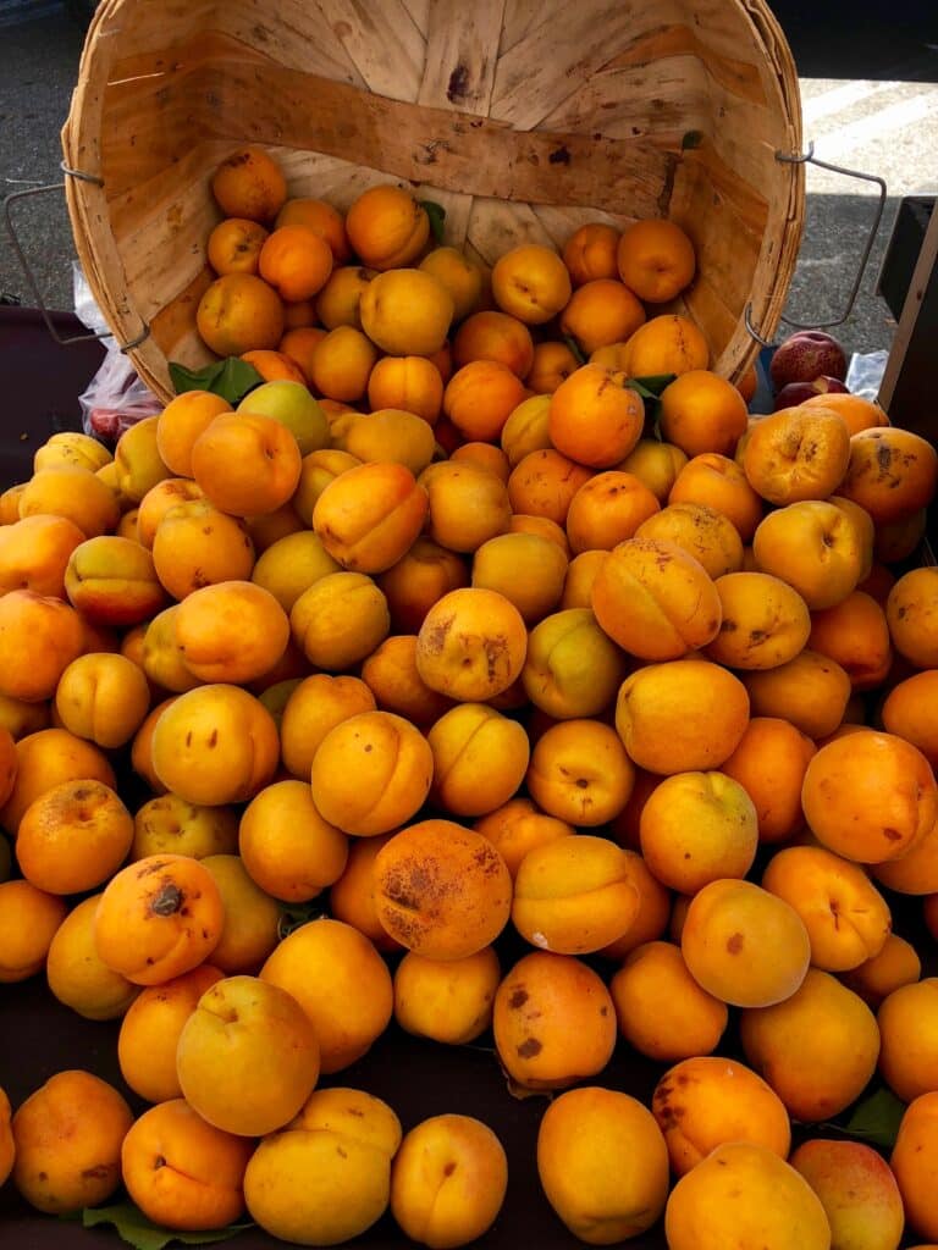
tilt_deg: -44.5
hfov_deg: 49.7
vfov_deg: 63.4
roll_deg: -0.9
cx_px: 469
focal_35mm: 28
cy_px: 625
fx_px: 1012
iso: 20
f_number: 1.8
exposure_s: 1/410
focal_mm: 4
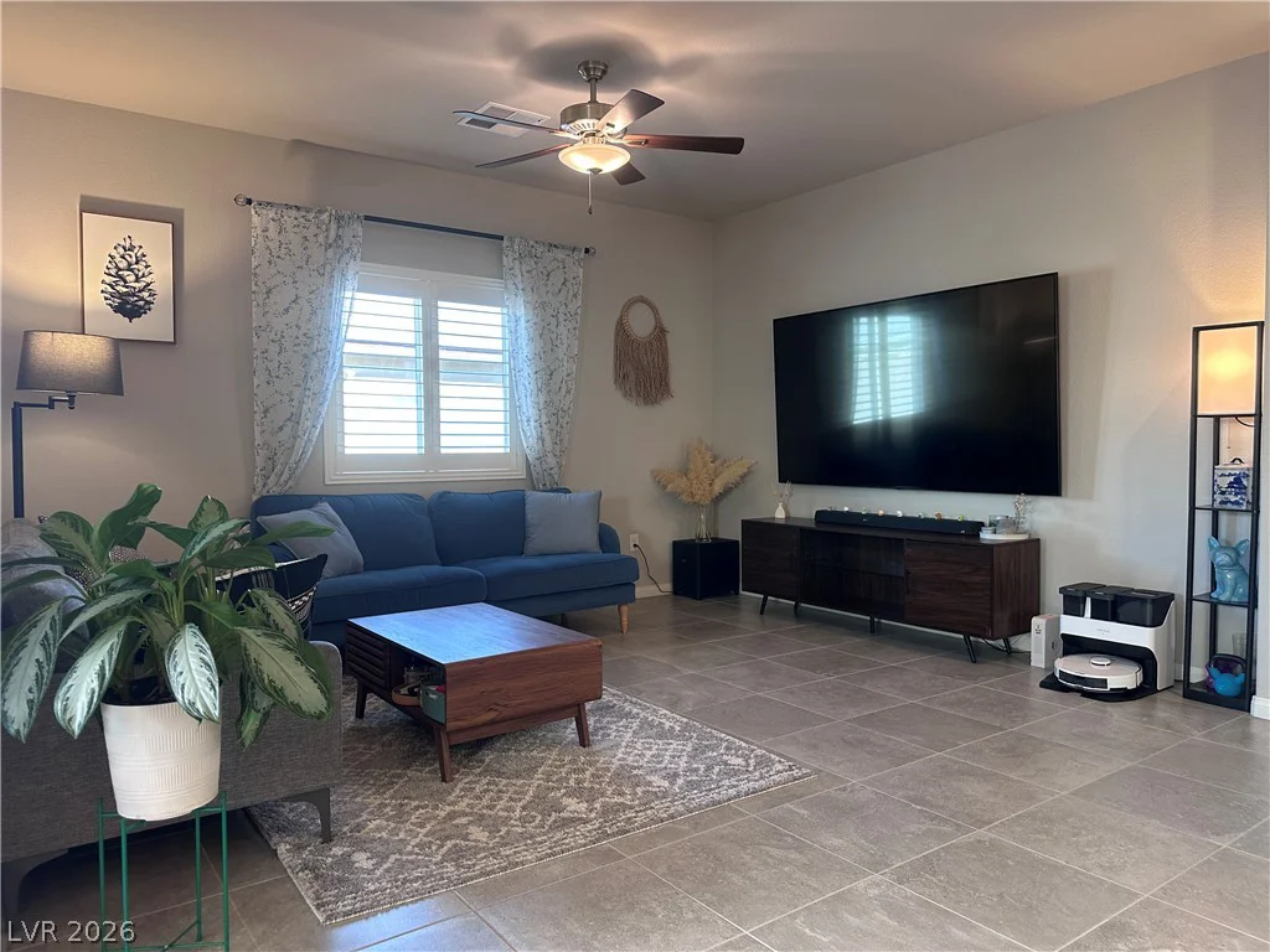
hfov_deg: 71.6
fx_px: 881
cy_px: 476
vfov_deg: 56.8
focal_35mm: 24
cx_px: 635
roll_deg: -0.1
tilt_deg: -1.0
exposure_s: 1/60
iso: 160
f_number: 1.78
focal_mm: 6.86
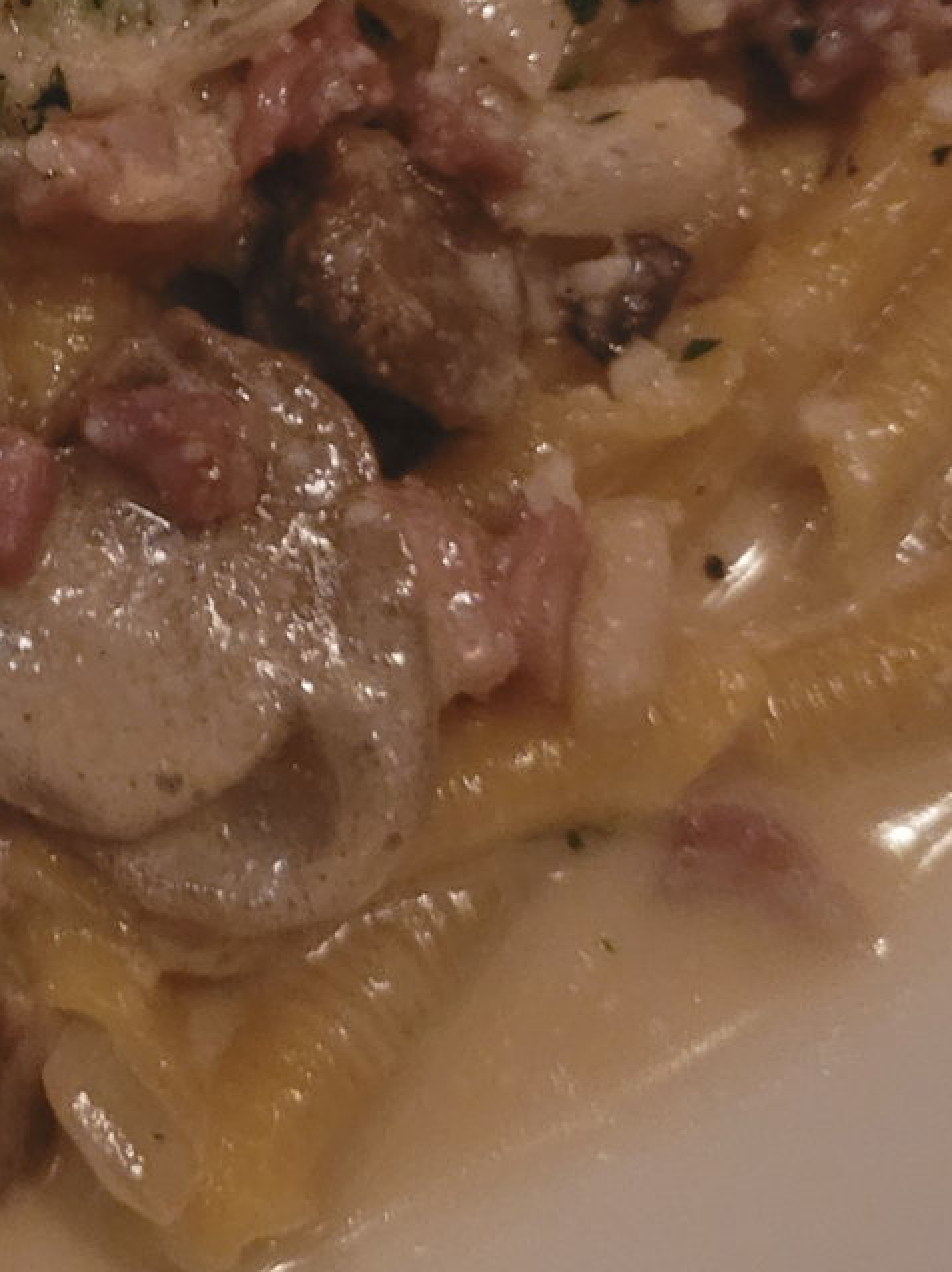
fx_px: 2569
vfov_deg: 27.1
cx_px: -130
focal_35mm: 70
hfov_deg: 19.9
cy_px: 208
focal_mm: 5.4
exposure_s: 1/24
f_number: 1.8
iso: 1250
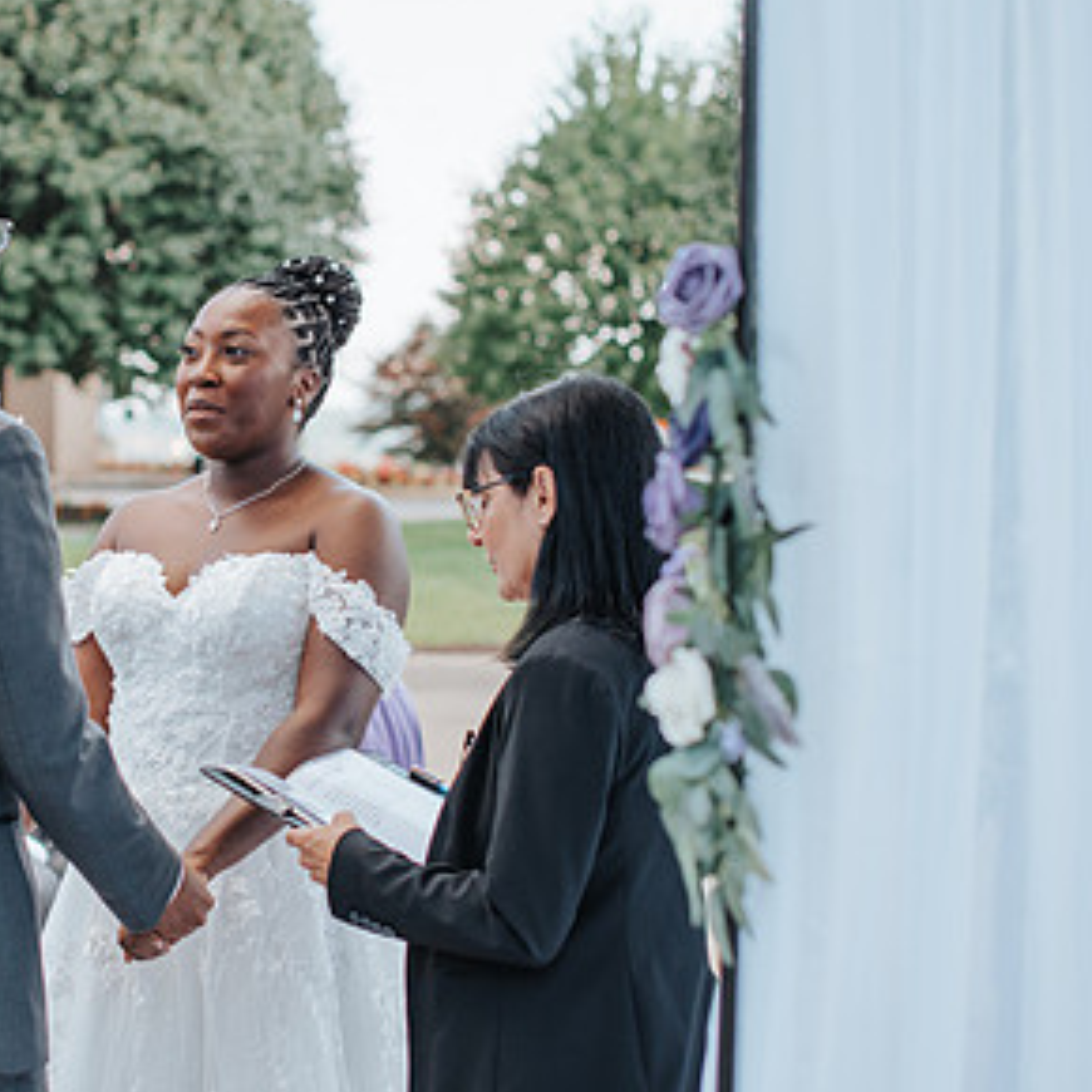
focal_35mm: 85
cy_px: 465
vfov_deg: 20.4
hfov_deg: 20.2
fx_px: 3034
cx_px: 203
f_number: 2.5
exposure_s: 1/800
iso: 200
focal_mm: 50
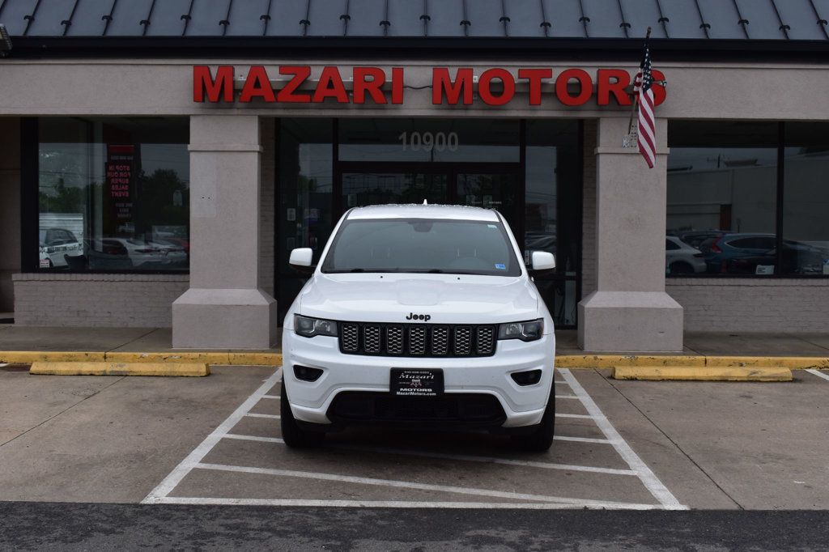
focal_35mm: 45
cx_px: 414
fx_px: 1036
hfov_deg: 43.6
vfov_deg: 29.8
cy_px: 276
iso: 320
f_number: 11
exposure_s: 1/500
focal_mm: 30
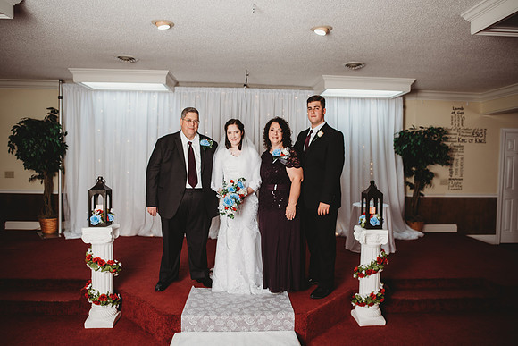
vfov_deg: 53.2
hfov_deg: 73.7
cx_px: 259
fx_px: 345
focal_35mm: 24
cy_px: 173
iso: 100
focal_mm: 24
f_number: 2.8
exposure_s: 1/160
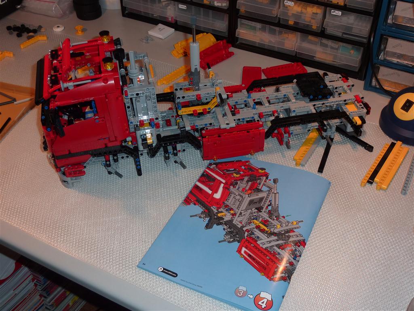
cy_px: 156
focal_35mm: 42
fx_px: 502
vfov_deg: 34.3
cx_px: 207
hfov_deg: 44.8
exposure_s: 1/30
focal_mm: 6.9
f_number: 3.7
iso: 100
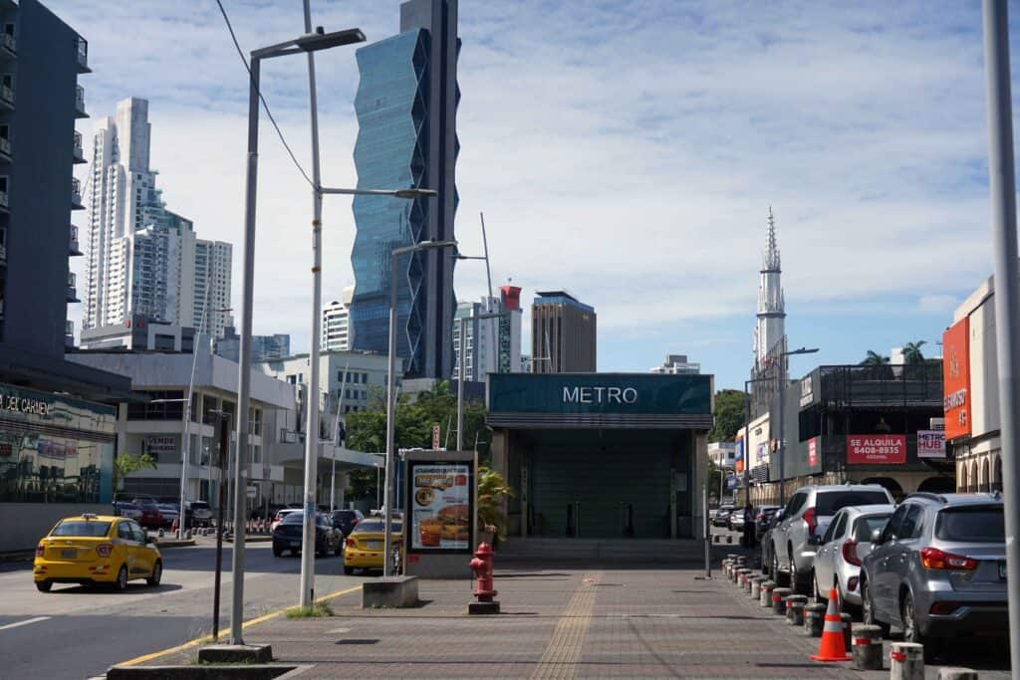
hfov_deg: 38.9
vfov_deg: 26.5
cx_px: 510
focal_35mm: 51
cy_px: 340
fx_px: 1445
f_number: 4
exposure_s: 1/5000
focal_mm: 51
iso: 400
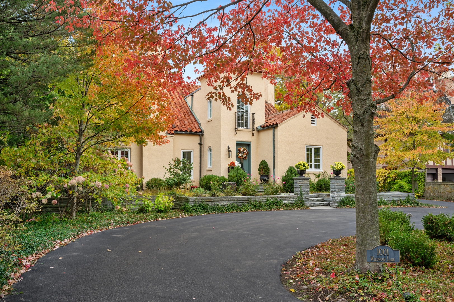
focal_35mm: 30
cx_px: 227
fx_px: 378
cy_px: 151
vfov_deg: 43.6
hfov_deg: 62.0
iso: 200
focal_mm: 30
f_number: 8
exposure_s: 1/45
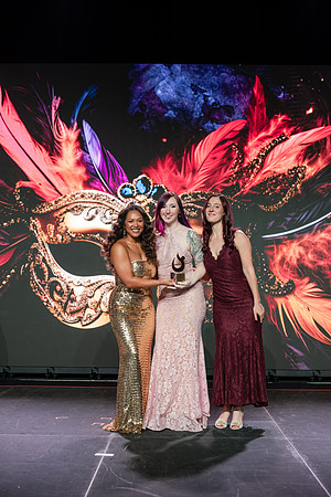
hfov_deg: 27.0
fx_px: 690
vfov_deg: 39.6
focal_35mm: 50
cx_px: 166
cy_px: 248
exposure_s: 1/160
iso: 800
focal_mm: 50
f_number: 2.8
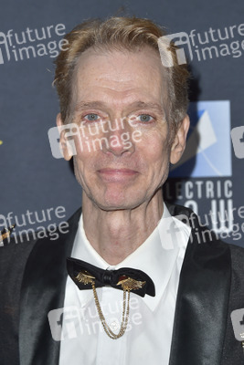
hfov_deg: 12.2
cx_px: 122
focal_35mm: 112
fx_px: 1138
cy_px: 182
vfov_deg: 18.3
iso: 250
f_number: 6.3
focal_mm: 112
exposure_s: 1/250
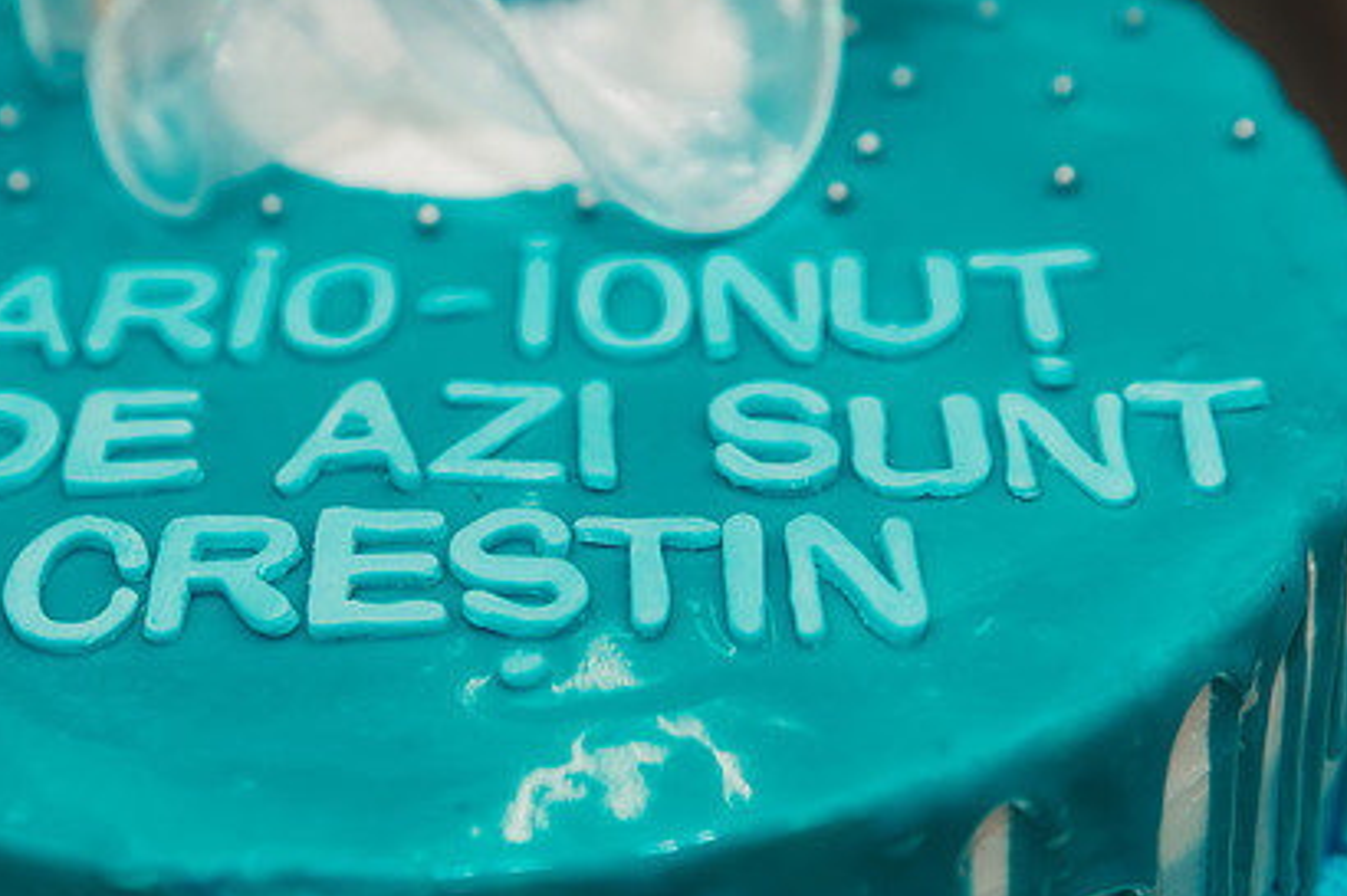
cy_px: 328
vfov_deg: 13.8
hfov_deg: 20.6
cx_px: 453
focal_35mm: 99
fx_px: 3703
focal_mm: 70
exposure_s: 1/250
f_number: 3.5
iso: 400
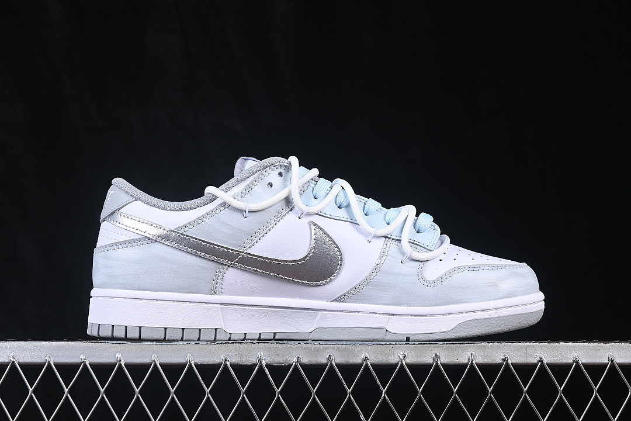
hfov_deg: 27.0
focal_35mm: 75
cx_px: 316
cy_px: 210
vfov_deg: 18.2
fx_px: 1314
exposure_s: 1/80
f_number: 8
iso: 160
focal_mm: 50
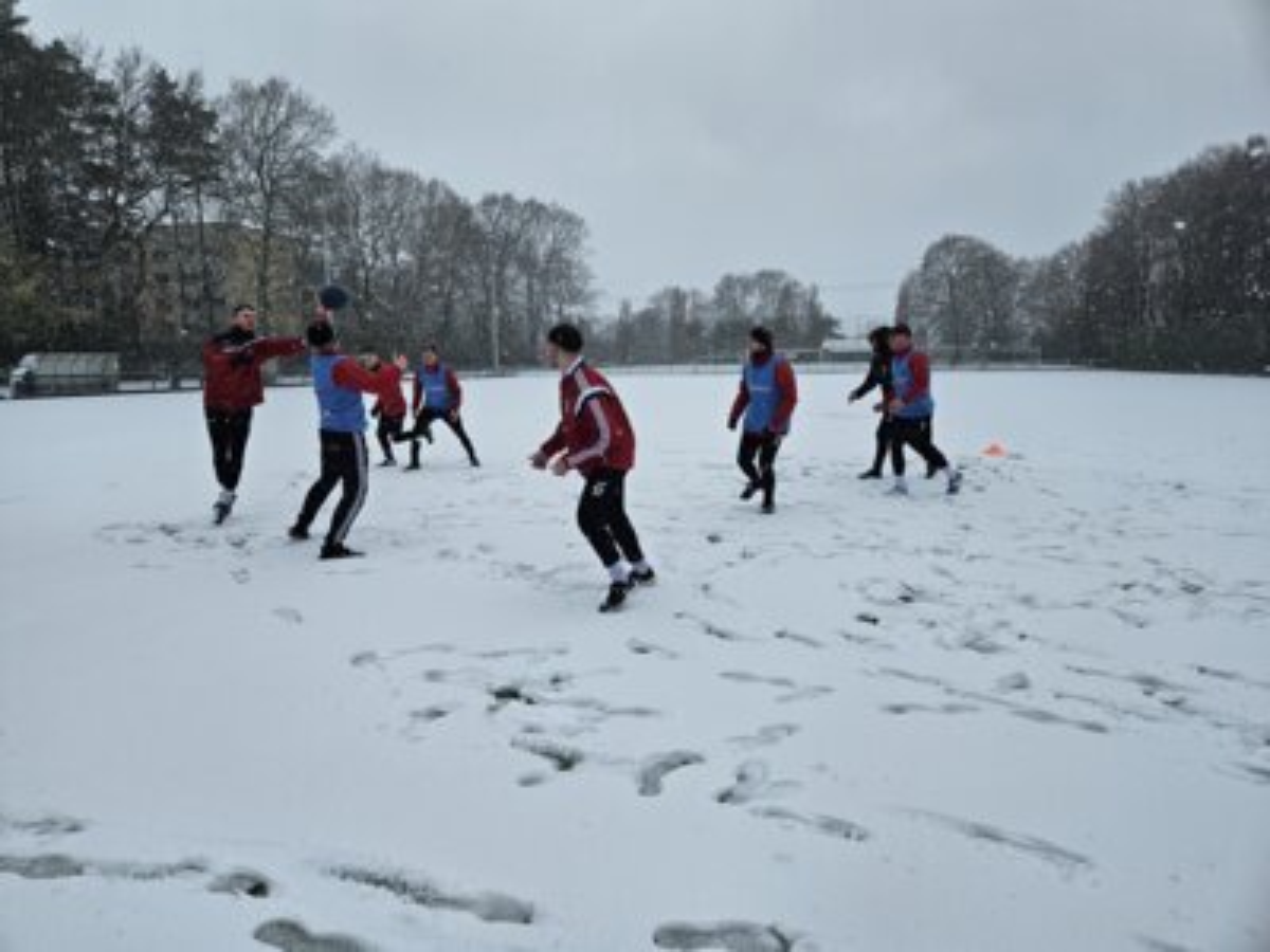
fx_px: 844
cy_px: 476
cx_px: 635
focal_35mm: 23
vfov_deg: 58.9
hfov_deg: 73.9
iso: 25
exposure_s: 1/628
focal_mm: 5.4
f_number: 1.8
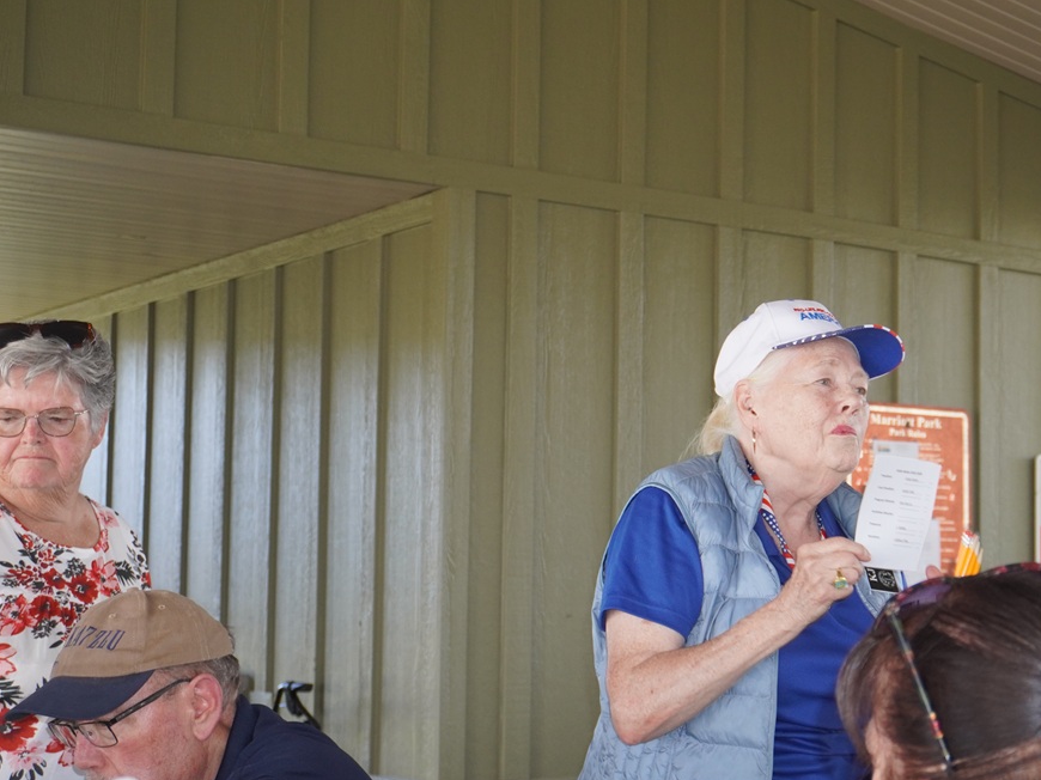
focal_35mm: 66
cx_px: 689
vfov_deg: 22.3
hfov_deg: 29.3
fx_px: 1974
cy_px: 458
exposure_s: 1/160
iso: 640
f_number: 5
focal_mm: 33
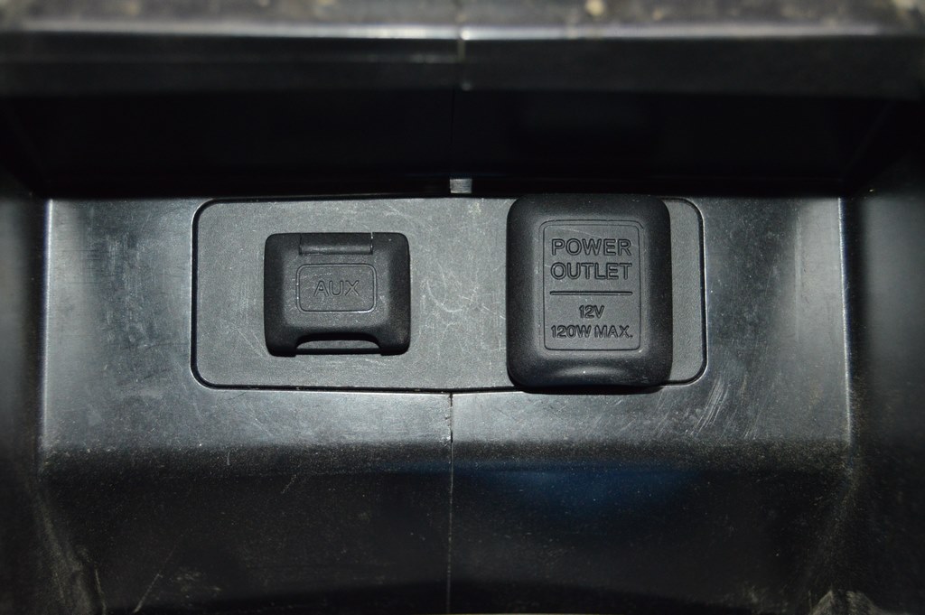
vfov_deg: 28.0
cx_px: 462
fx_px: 1232
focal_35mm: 48
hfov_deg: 41.1
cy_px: 308
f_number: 4.5
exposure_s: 1/60
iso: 1400
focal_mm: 32
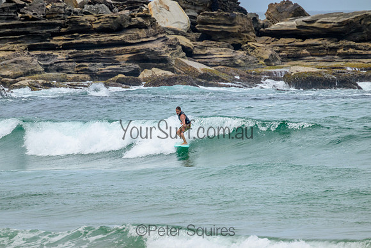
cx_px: 186
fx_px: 8246
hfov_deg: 2.6
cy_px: 124
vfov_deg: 1.7
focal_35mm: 800
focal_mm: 800
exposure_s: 1/2000
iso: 1000
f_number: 11
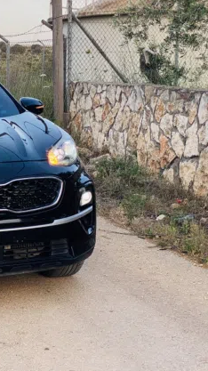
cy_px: 160
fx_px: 855
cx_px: -76
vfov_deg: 24.5
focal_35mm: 87
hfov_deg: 13.3
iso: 32
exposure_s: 1/311
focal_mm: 6
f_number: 2
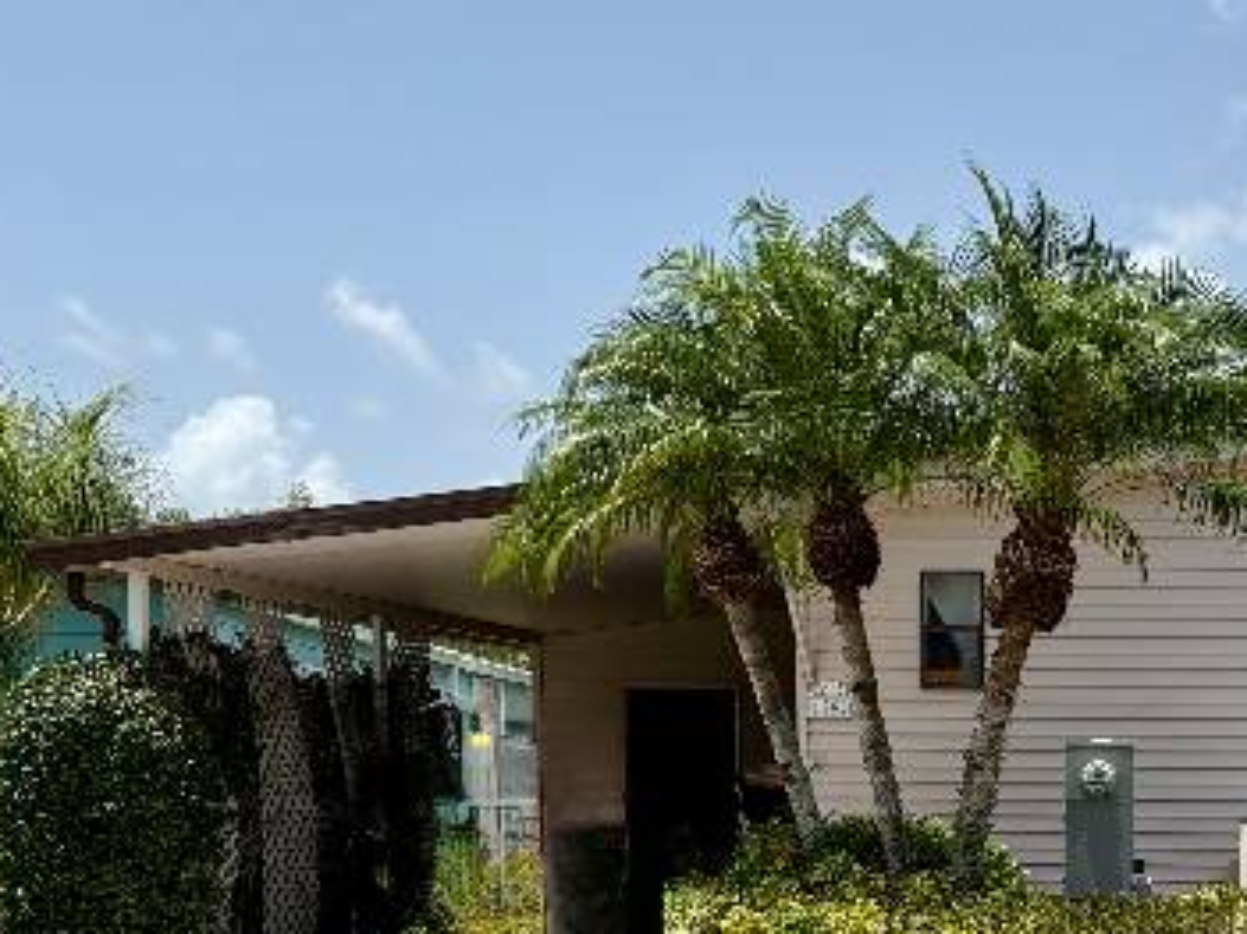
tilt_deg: -2.7
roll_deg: -0.3
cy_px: 900
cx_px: 1148
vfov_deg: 22.5
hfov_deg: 29.3
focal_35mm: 63
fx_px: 2269
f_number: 1.6
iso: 50
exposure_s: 1/4608
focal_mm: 5.96
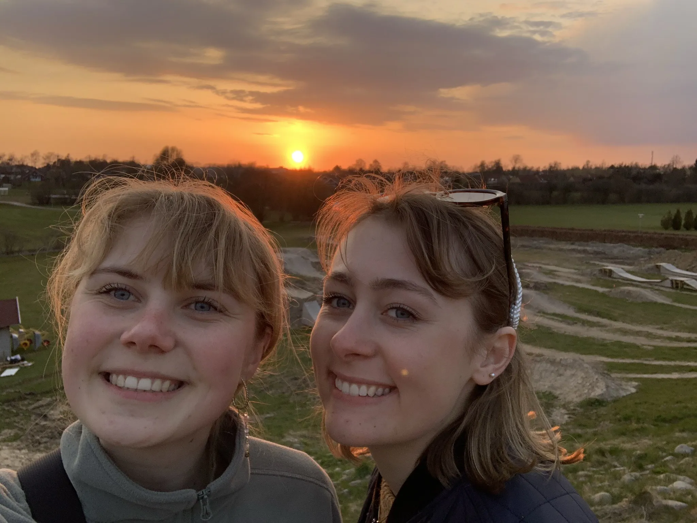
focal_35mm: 32
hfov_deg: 56.8
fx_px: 644
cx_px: 348
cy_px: 262
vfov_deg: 44.2
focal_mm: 2.9
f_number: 2.2
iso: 16
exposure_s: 1/124
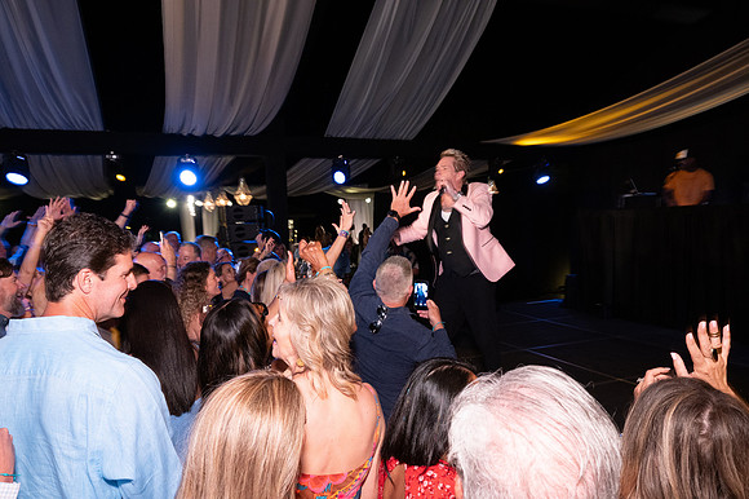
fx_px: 561
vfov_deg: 47.9
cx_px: 374
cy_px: 250
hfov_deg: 67.4
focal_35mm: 27
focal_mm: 27
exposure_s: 1/50
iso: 3200
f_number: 8
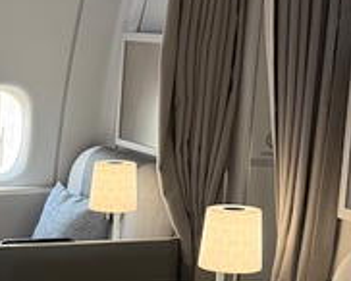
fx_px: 1123
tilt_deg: -13.4
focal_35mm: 108
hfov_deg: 16.6
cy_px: 271
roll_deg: -0.6
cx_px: -133
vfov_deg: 14.1
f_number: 1.78
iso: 200
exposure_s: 1/124
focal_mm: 6.76
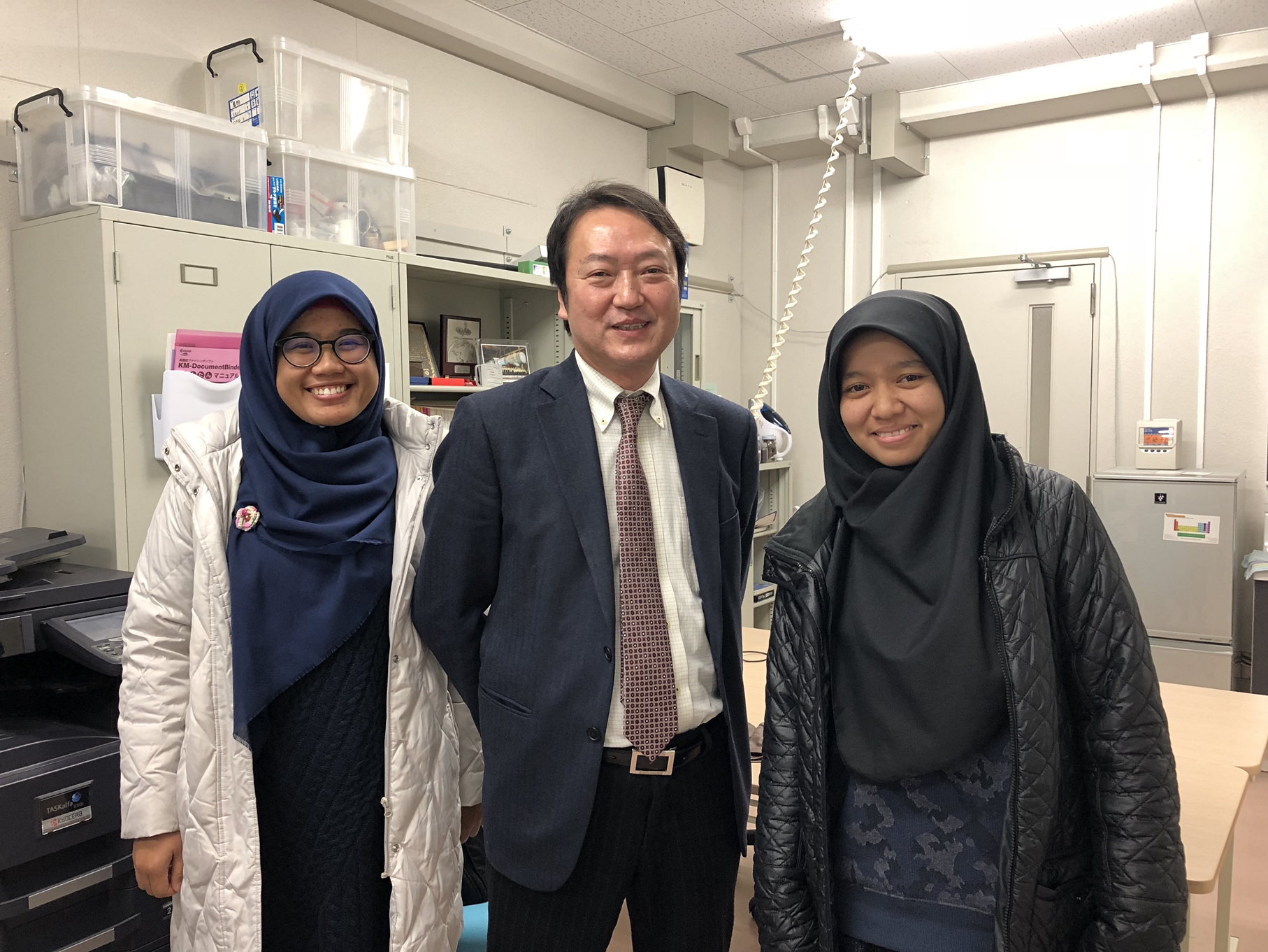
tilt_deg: -4.9
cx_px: 634
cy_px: 476
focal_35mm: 29
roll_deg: -0.3
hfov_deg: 61.7
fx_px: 1062
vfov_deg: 48.2
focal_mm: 3.99
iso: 40
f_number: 1.8
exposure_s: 1/24
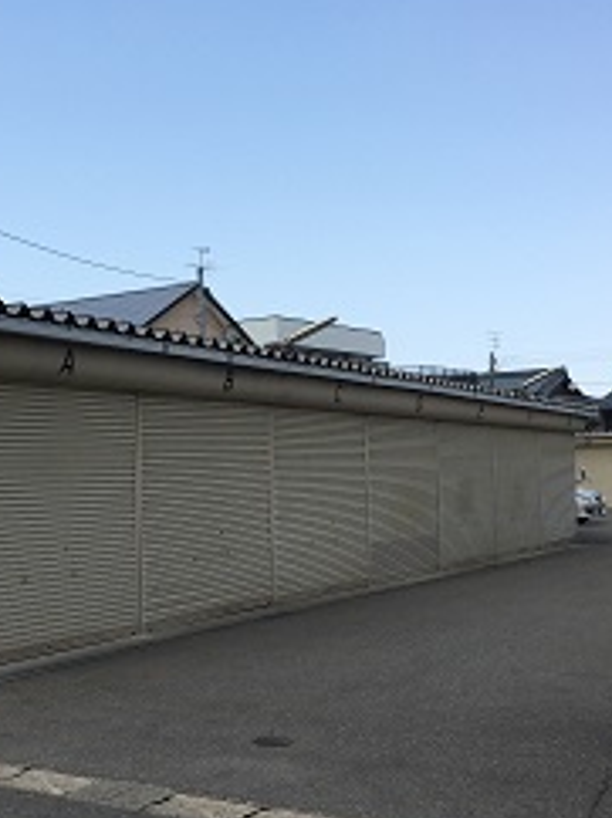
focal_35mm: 48
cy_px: 436
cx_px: 186
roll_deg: +1.2
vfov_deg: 39.7
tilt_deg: +1.8
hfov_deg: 29.9
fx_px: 1134
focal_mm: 4.15
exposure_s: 1/1148
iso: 25
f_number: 2.2
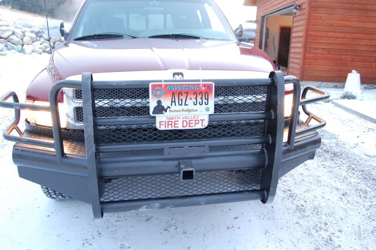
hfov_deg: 64.6
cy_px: 125
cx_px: 188
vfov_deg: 45.6
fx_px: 297
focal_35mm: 28
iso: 800
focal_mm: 19
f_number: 6.3
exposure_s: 1/20
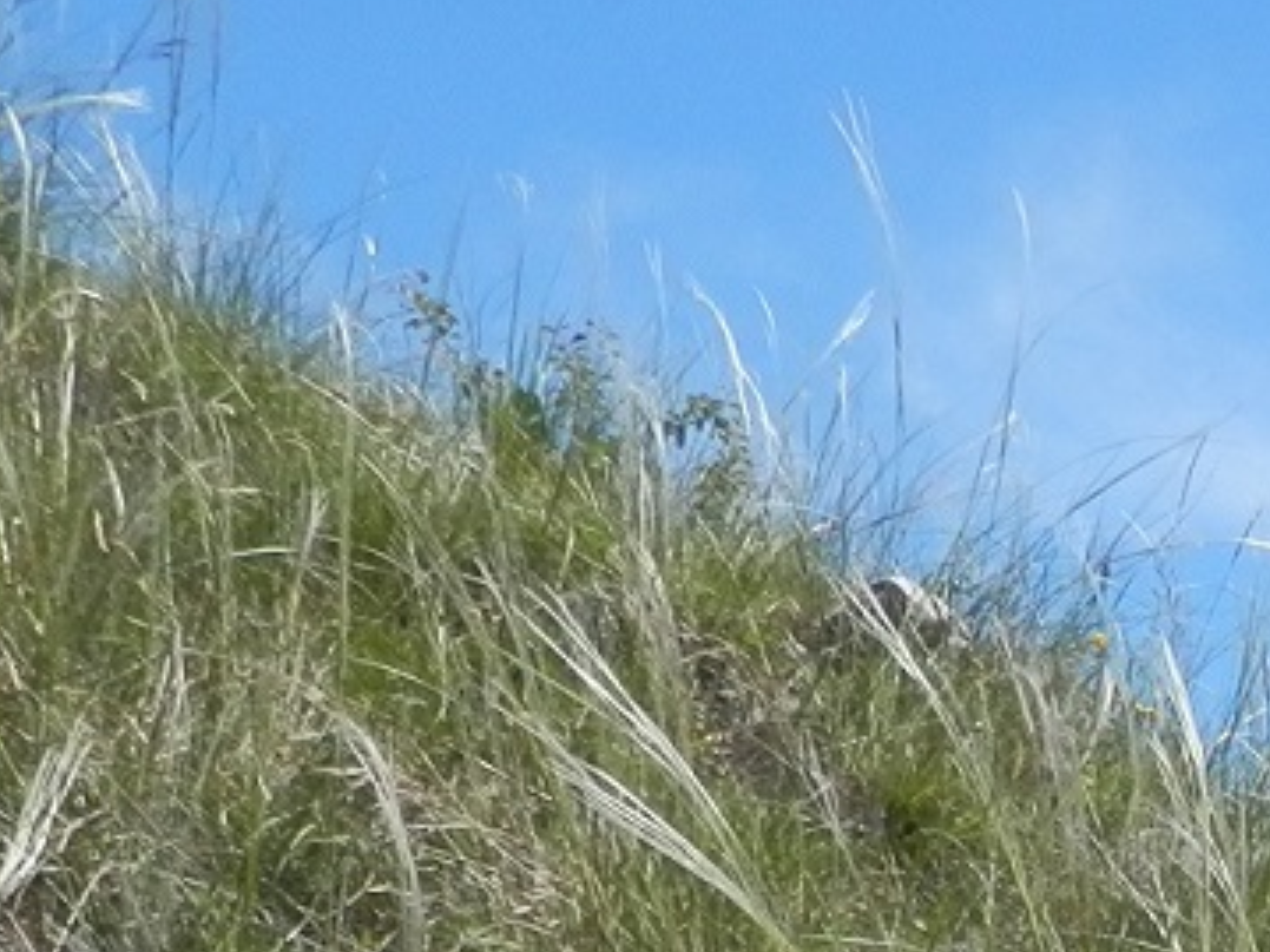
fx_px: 4108
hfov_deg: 15.5
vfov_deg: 12.0
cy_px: 1794
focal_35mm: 112
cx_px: 2169
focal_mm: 4.5
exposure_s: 1/1000
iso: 80
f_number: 3
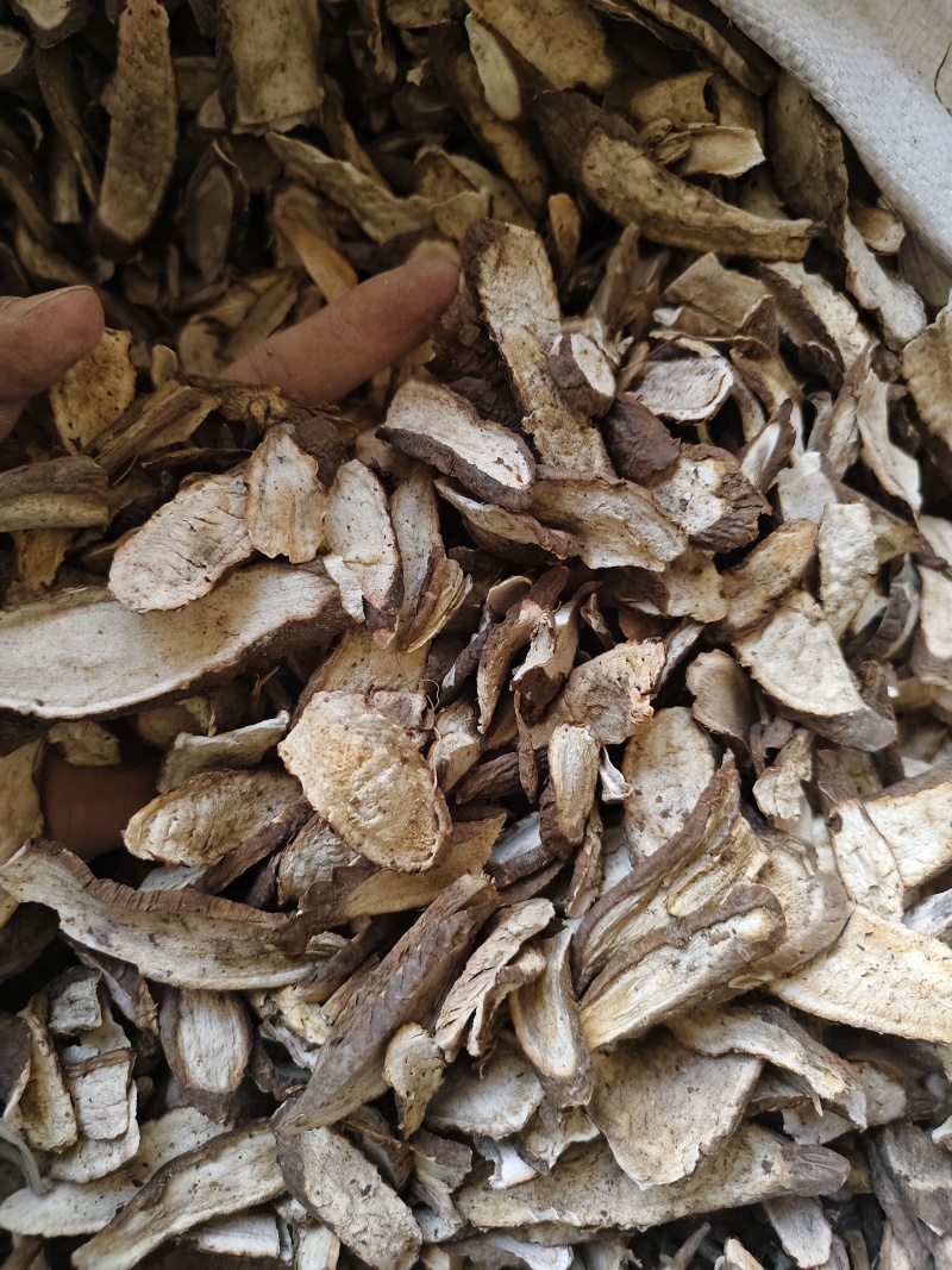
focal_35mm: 23
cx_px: 476
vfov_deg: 73.9
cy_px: 635
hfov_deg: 58.9
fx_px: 844
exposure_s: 1/479
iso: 3584
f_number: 1.88
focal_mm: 5.56
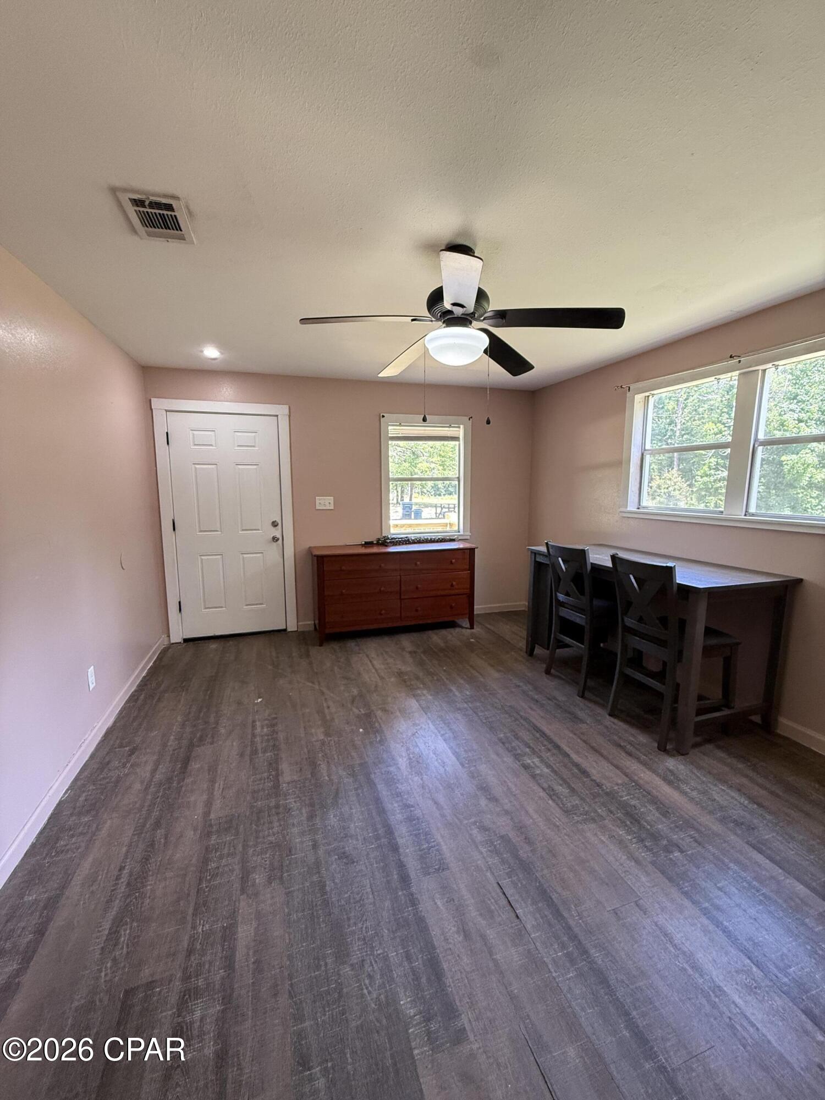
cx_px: 412
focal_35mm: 14
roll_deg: -0.9
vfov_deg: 102.1
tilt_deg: -7.6
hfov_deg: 85.7
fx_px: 445
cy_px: 550
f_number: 2.2
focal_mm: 2.22
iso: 250
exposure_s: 1/120
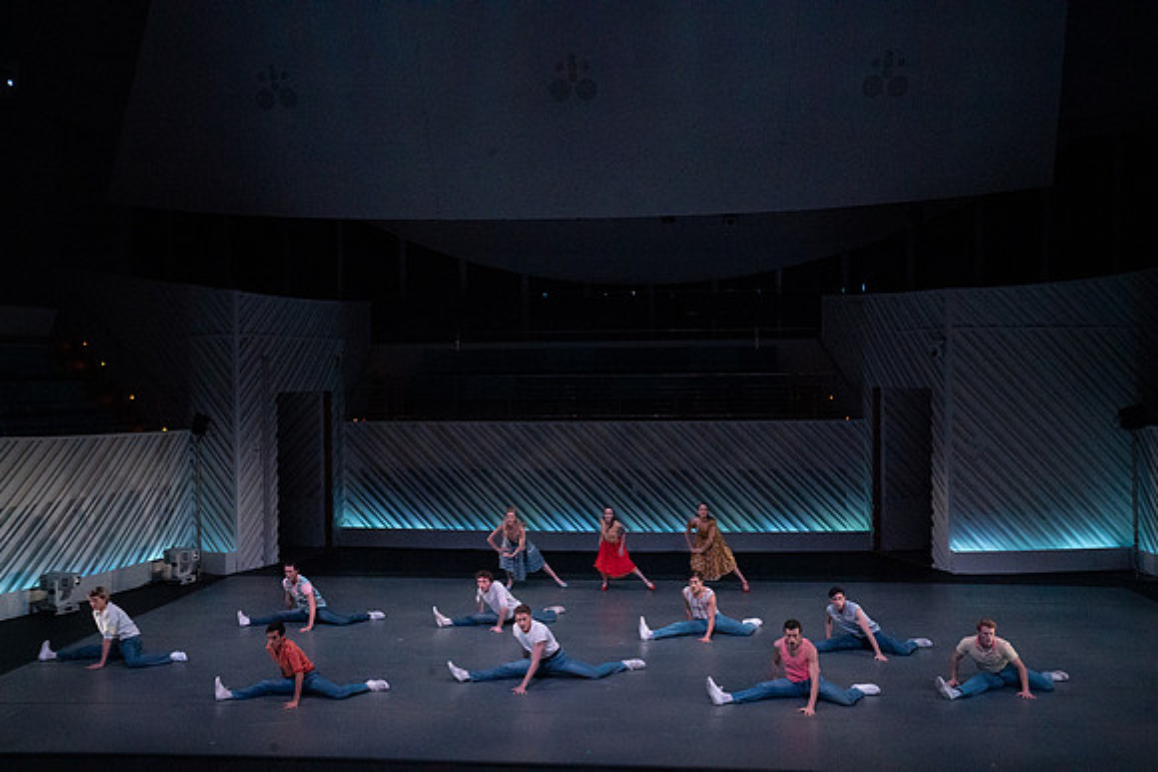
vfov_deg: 36.9
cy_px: 386
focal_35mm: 36
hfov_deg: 53.1
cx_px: 579
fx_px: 1158
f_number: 13
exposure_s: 1/400
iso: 20000
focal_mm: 36
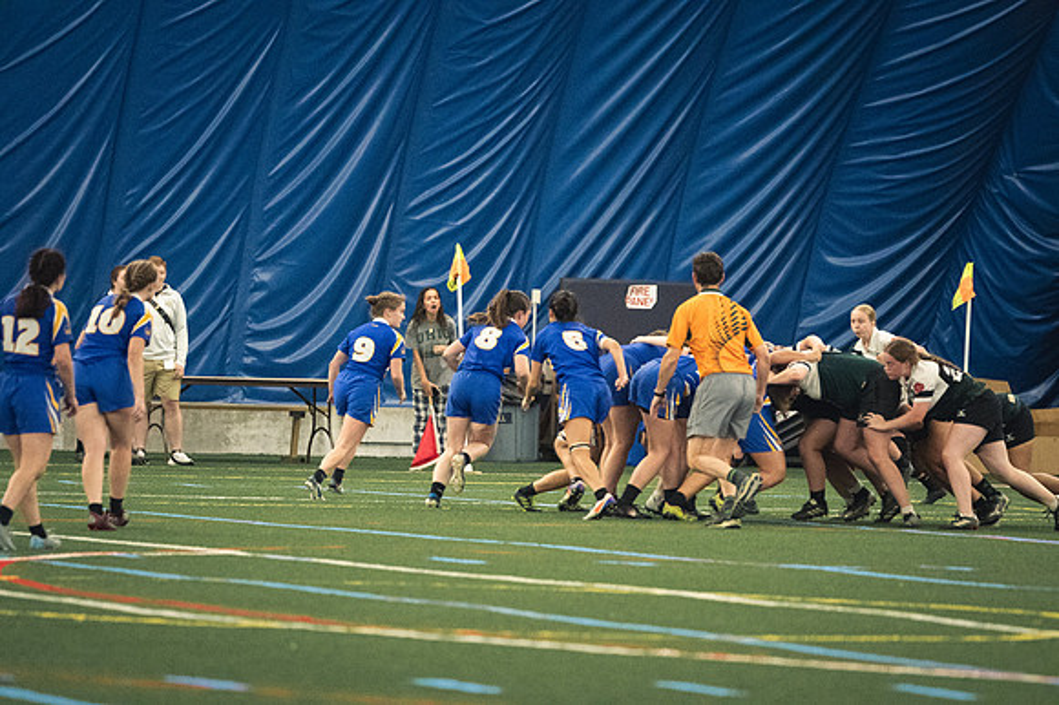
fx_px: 8820
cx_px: 530
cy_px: 352
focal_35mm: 300
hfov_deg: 6.9
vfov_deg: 4.6
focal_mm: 200
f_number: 2.8
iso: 11400
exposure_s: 1/500
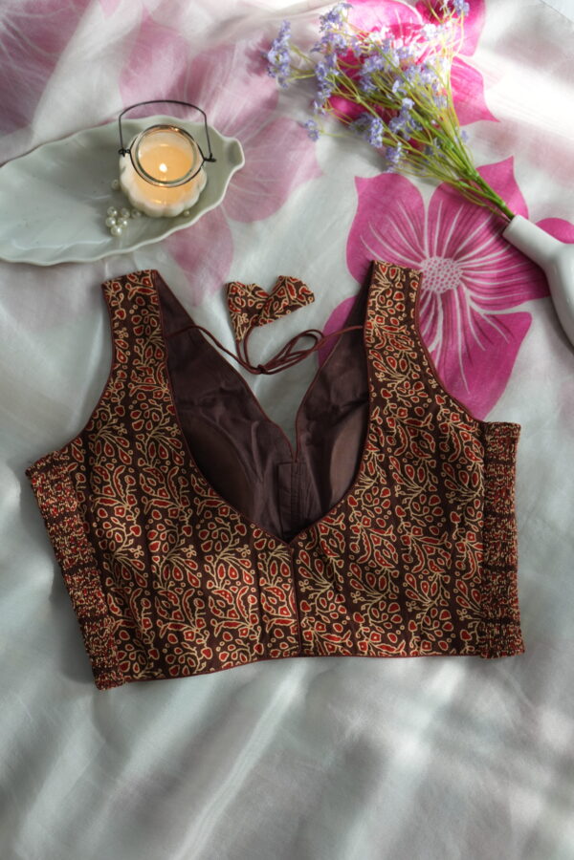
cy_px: 430
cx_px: 287
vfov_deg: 36.2
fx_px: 1315
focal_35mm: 55
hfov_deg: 24.6
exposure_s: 1/160
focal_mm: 55
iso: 800
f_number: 5
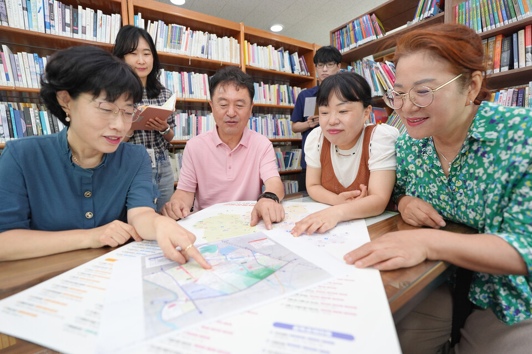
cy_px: 177
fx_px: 236
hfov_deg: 96.7
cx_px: 266
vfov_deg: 73.7
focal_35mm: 16
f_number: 2.8
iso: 1000
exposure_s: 1/320
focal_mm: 16
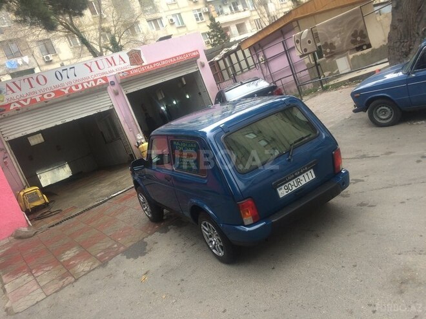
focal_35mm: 29
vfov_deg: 48.2
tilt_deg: -10.2
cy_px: 160
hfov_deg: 61.7
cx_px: 213
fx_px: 357
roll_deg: +22.0
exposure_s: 1/100
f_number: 2.2
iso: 50
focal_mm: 4.15
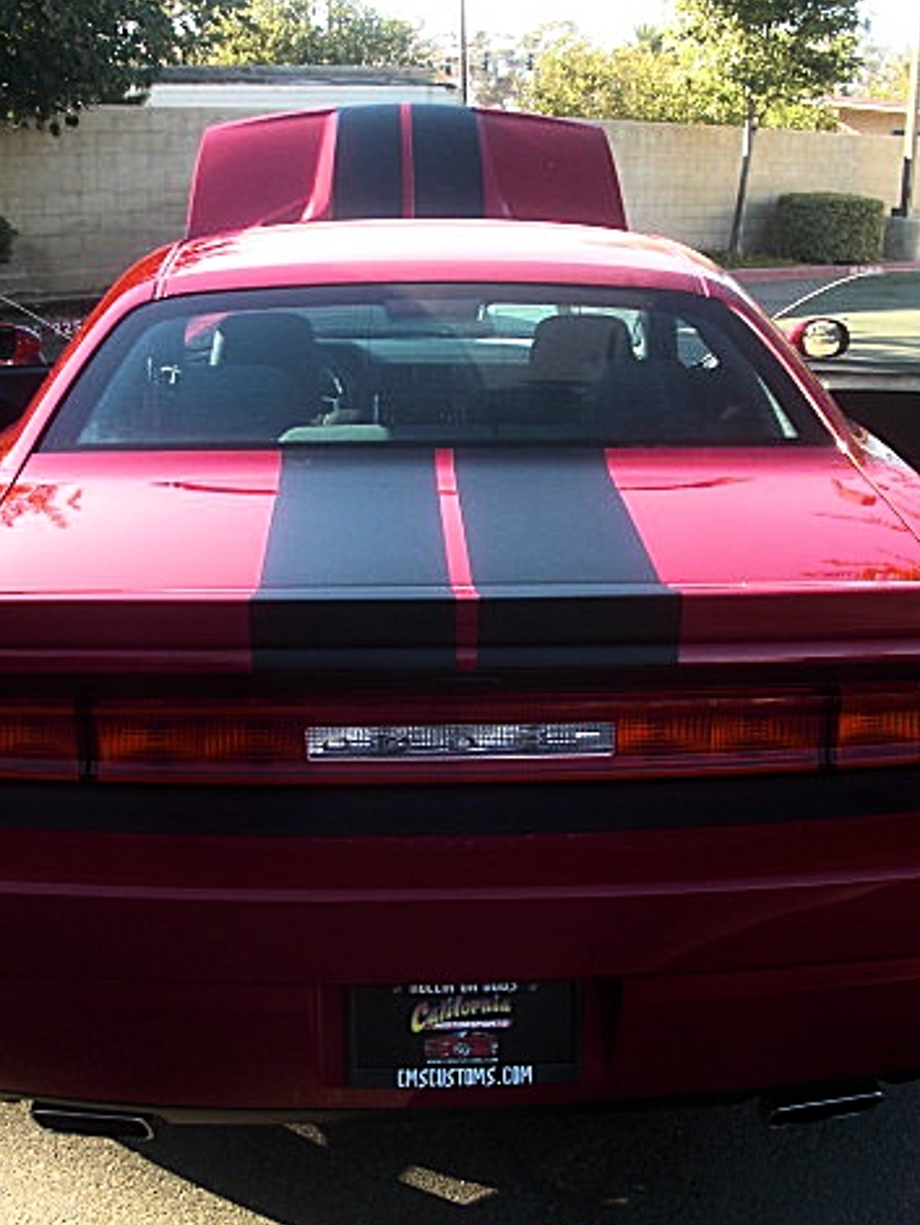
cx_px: 456
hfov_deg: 29.7
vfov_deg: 38.9
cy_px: 615
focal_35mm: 49
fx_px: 1735
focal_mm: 6.3
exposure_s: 1/125
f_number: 2.8
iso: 50
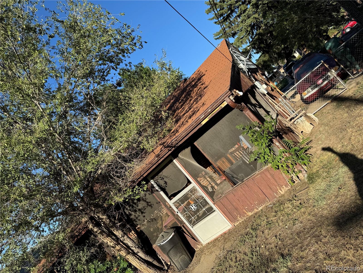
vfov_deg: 56.8
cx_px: 182
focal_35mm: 24
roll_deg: +41.9
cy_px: 136
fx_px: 252
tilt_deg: +3.5
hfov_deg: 71.6
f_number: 1.78
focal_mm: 6.76
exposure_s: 1/2331
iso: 80
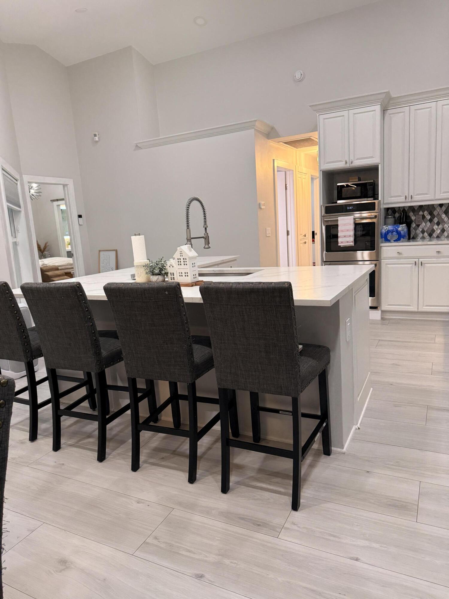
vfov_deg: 71.6
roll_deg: +3.6
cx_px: 224
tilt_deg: -9.4
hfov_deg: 56.8
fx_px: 415
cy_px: 300
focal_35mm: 24
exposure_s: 1/120
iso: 250
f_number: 1.78
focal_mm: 6.76
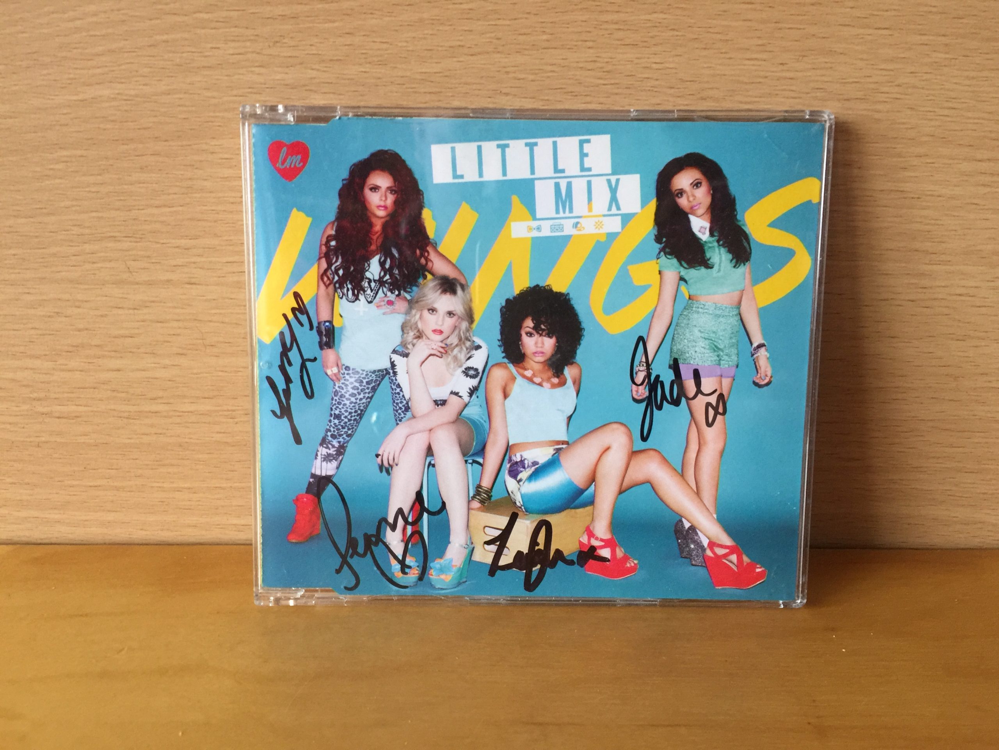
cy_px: 375
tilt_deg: -19.0
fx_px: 837
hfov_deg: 61.7
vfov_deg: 48.2
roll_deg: -1.1
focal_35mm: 29
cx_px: 500
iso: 100
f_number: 2.2
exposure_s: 1/17
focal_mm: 4.15
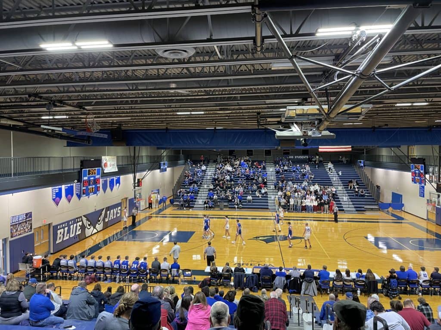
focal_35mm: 26
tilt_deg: -1.0
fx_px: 331
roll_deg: +1.5
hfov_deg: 67.3
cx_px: 220
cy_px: 165
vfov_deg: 53.1
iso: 250
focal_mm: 4.2
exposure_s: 1/60
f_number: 1.6
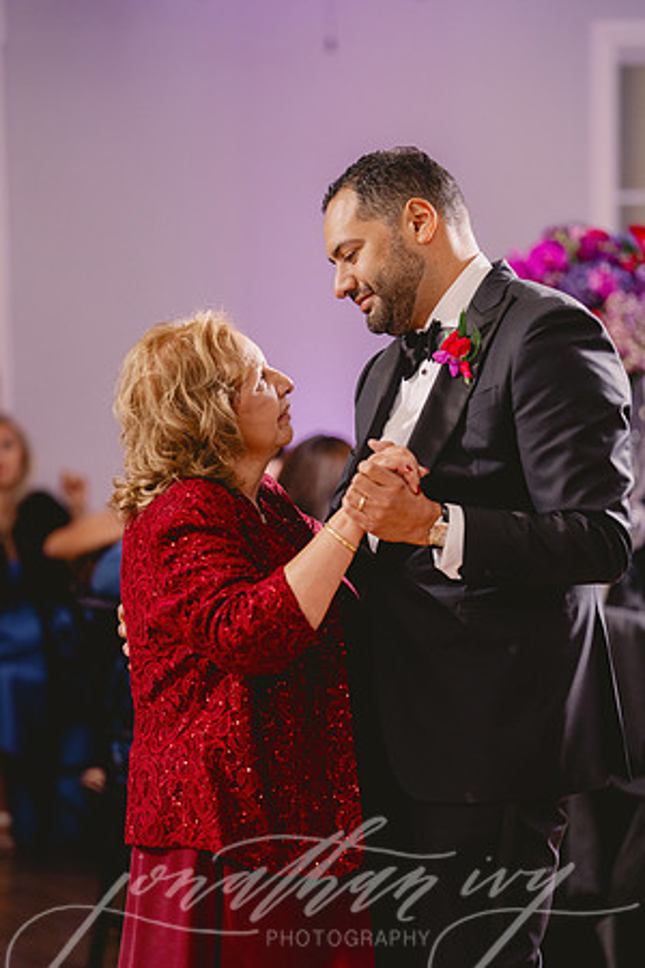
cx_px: 322
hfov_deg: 8.2
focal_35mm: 168
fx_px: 4515
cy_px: 484
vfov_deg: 12.2
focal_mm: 168
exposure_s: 1/160
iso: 1250
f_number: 3.5
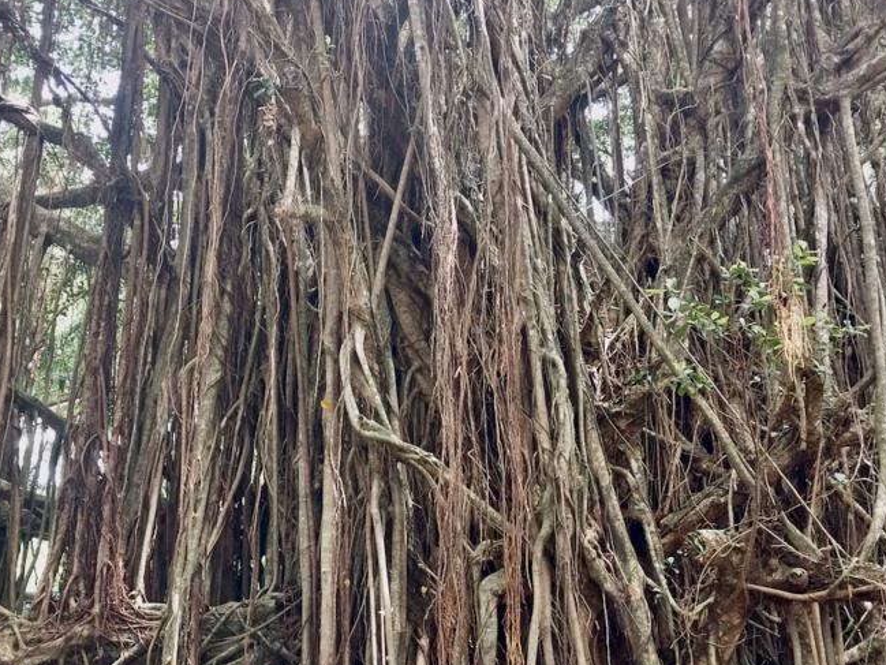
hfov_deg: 45.8
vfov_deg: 35.1
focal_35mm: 41
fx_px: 1050
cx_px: 445
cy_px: 332
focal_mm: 4
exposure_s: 1/50
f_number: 1.8
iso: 64
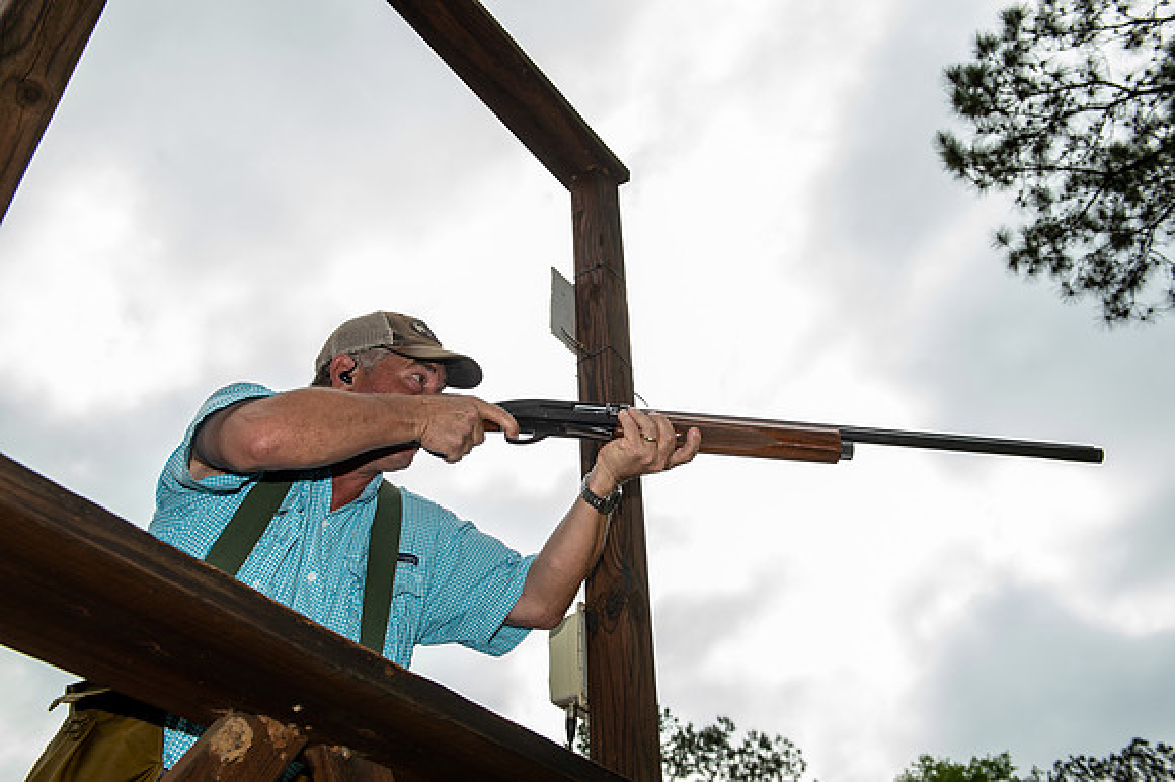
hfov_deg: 58.7
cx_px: 588
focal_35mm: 32
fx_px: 1044
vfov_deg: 41.1
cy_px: 391
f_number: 6.3
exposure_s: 1/320
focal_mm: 32
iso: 125
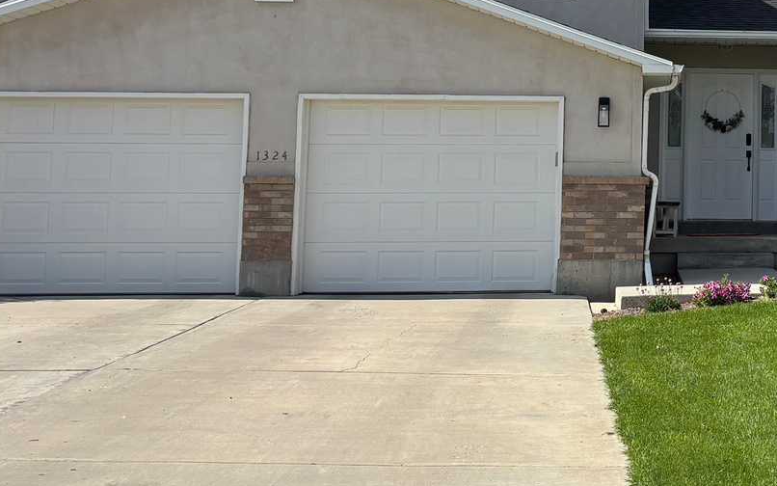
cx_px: 794
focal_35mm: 70
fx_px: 1483
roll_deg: -0.9
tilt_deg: +6.0
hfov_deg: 27.5
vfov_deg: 18.3
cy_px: 49
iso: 50
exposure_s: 1/4630
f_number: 1.6
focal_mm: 5.96
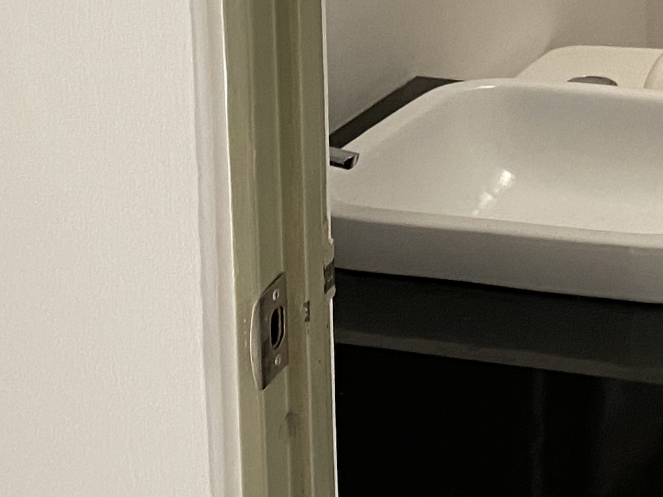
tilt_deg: -10.5
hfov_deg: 17.6
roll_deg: -1.7
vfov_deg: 13.4
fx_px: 2030
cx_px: 822
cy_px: -167
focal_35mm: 106
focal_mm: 4.25
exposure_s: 1/75
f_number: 1.8
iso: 125
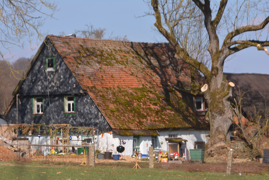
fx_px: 1906
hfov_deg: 8.1
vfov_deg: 5.4
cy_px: 90
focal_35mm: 255
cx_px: 134
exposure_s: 1/200
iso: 100
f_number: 9
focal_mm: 170
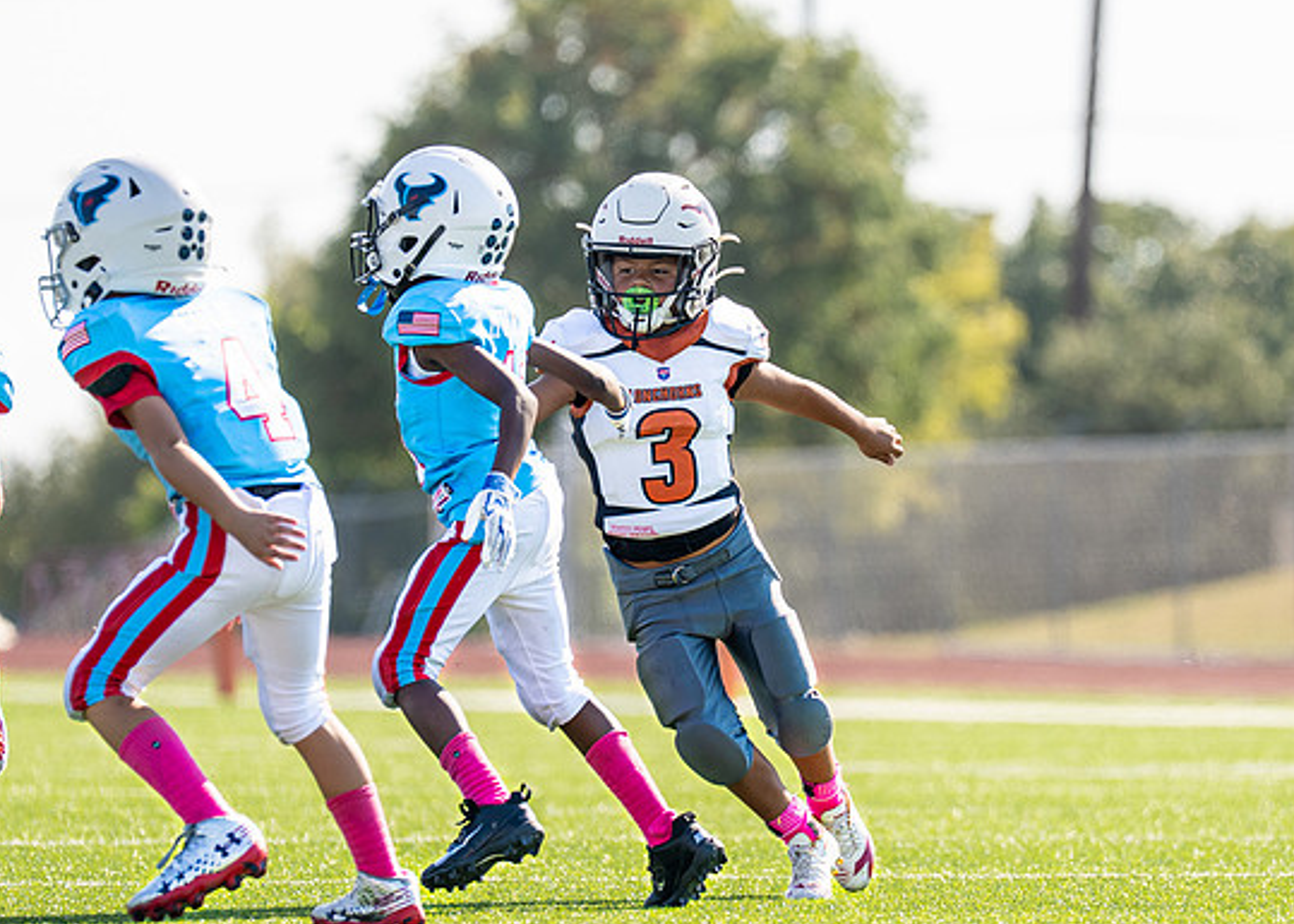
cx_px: 736
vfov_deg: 3.3
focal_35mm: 432
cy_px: 510
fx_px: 15876
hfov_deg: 4.7
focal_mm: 200
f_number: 2.8
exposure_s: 1/1250
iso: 100
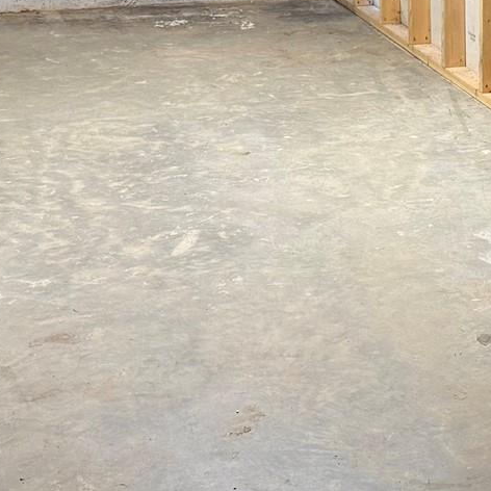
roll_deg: -0.9
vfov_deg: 18.8
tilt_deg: -15.8
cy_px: 151
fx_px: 1476
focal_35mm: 92
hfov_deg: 18.1
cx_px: 567
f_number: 1.78
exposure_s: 1/60
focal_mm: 6.76
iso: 160
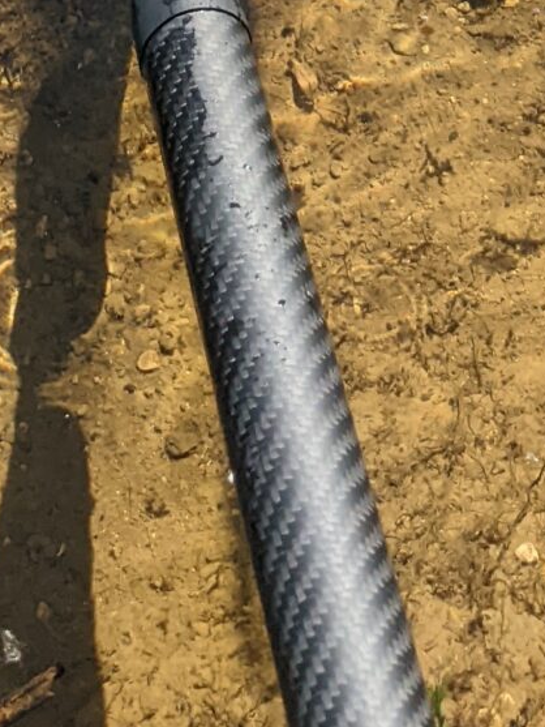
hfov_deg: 11.9
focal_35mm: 124
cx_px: 177
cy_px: -628
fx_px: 2602
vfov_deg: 13.9
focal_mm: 4.38
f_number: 1.73
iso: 53
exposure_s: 1/2347
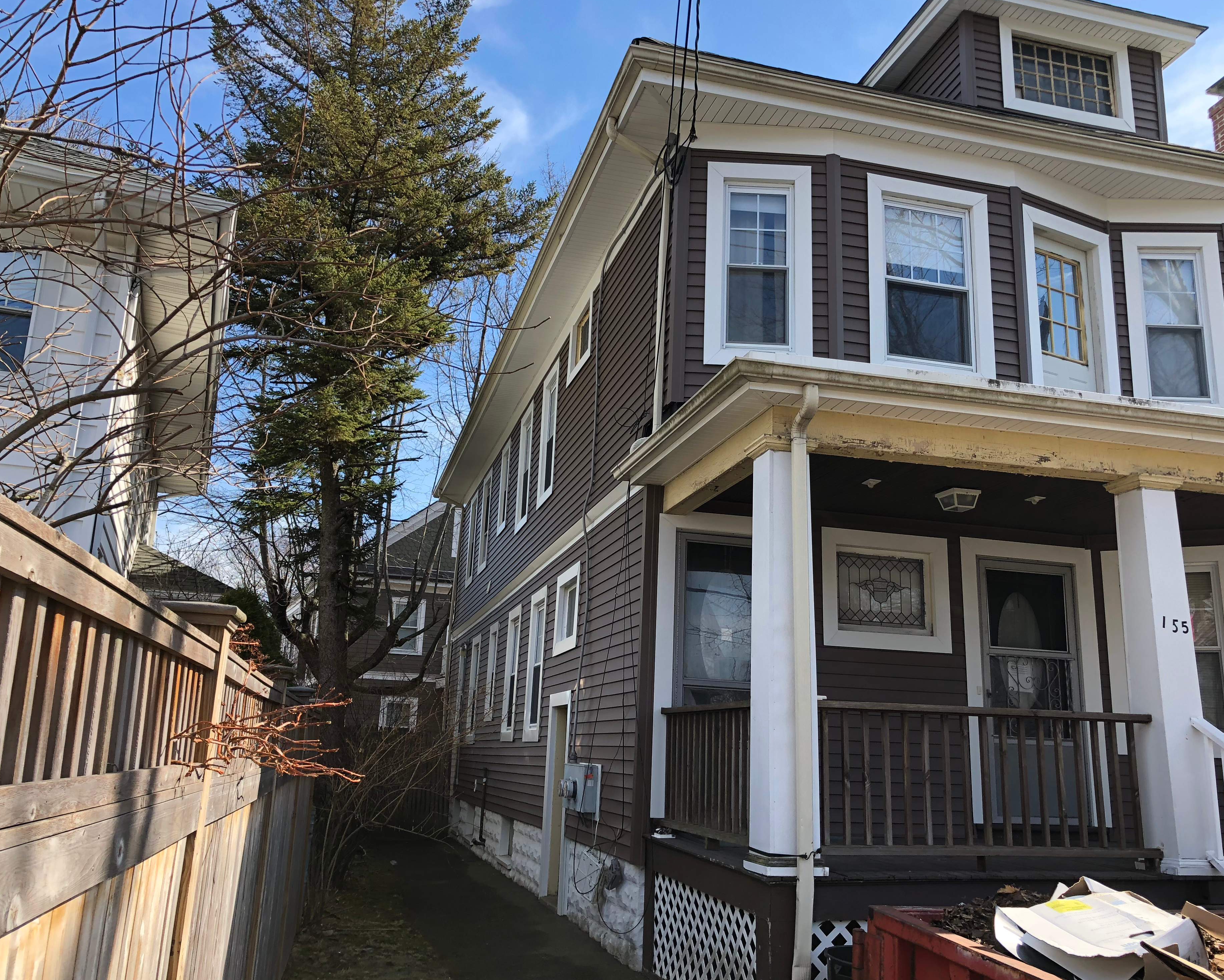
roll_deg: -2.5
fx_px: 1087
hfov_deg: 58.8
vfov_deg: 48.5
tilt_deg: +14.3
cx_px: 629
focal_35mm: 30
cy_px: 478
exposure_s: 1/727
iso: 20
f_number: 1.8
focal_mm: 4
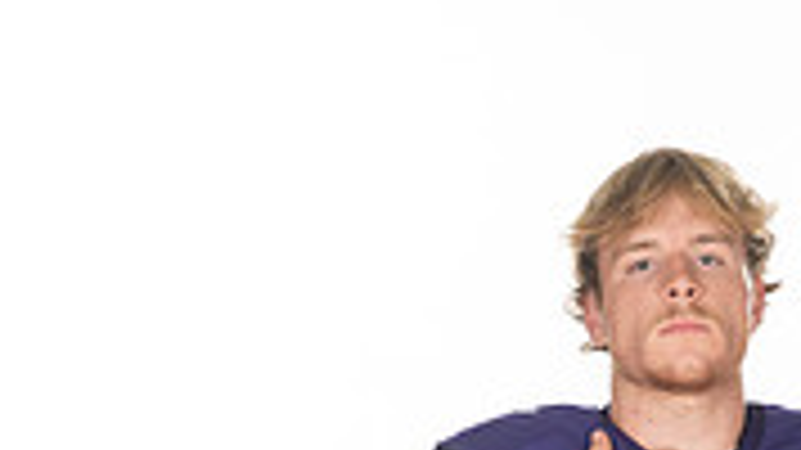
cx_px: 612
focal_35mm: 172
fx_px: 3652
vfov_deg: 6.8
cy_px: 994
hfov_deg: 12.5
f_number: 7.1
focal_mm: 65
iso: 800
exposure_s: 1/320
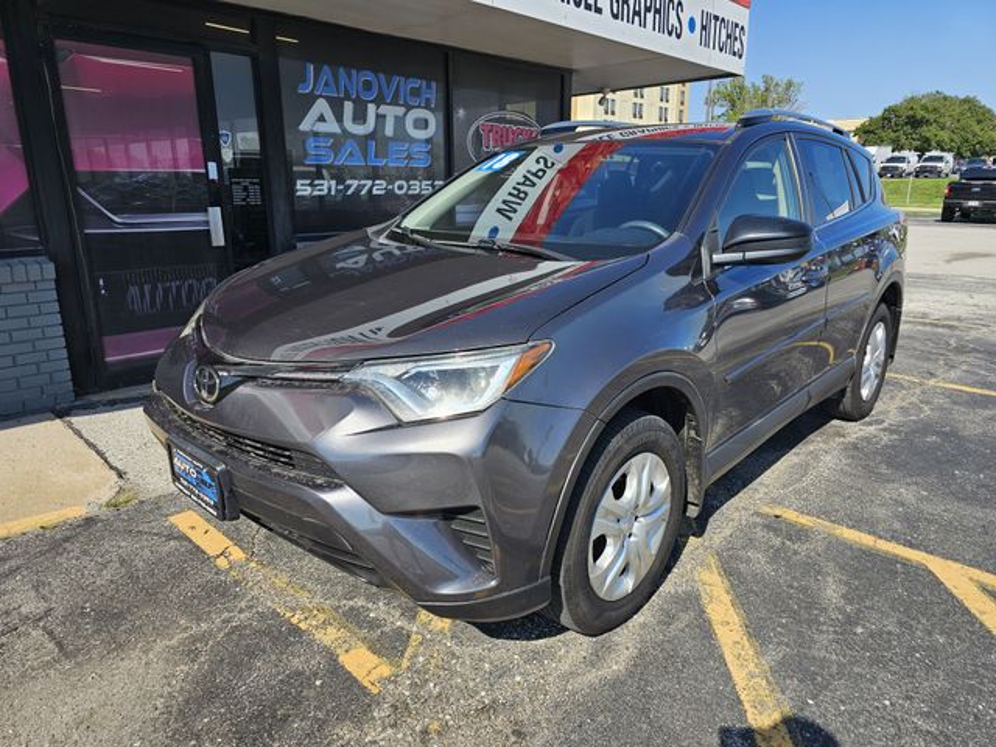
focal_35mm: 23
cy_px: 374
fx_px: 662
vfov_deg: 58.9
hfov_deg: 73.9
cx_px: 498
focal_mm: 6.3
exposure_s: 1/488
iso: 10
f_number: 1.7
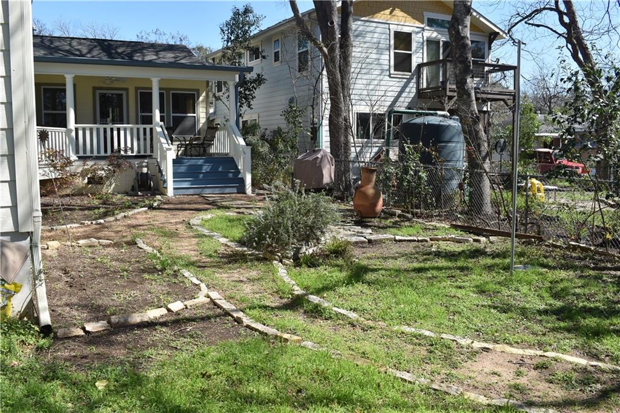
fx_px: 594
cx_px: 310
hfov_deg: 55.1
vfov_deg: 38.3
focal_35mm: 34
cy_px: 206
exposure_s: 1/320
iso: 200
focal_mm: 23
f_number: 9
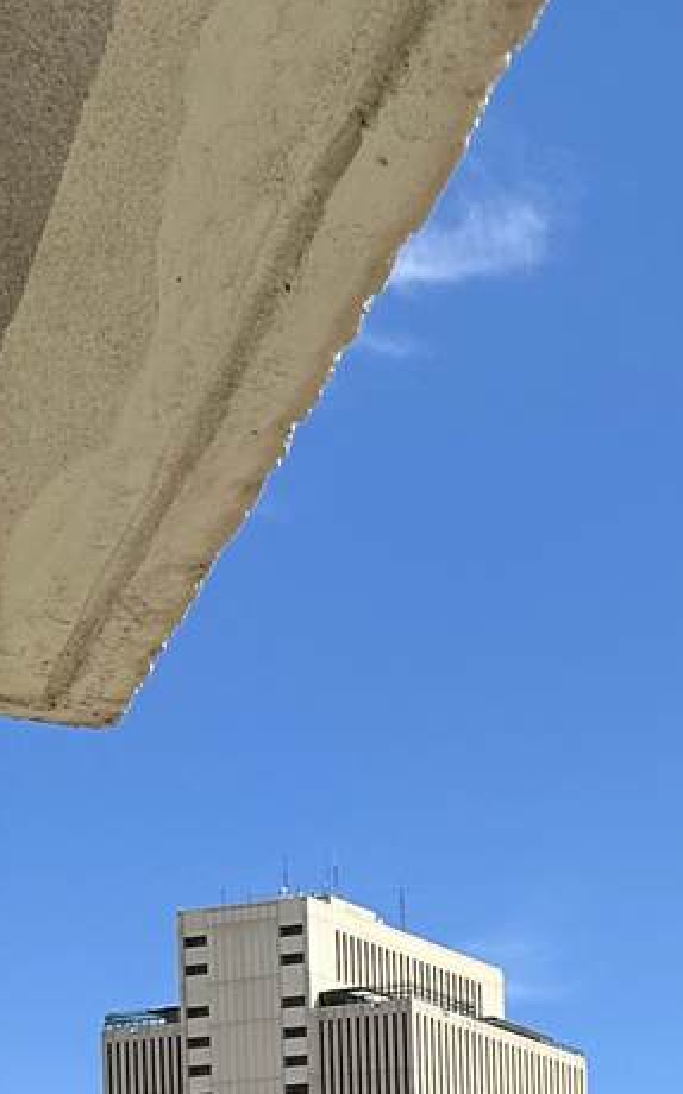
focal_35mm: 85
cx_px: 1361
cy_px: 1703
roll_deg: +0.5
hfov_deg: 13.3
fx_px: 2535
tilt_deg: -0.8
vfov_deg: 20.4
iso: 80
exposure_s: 1/7042
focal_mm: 6.86
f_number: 1.78
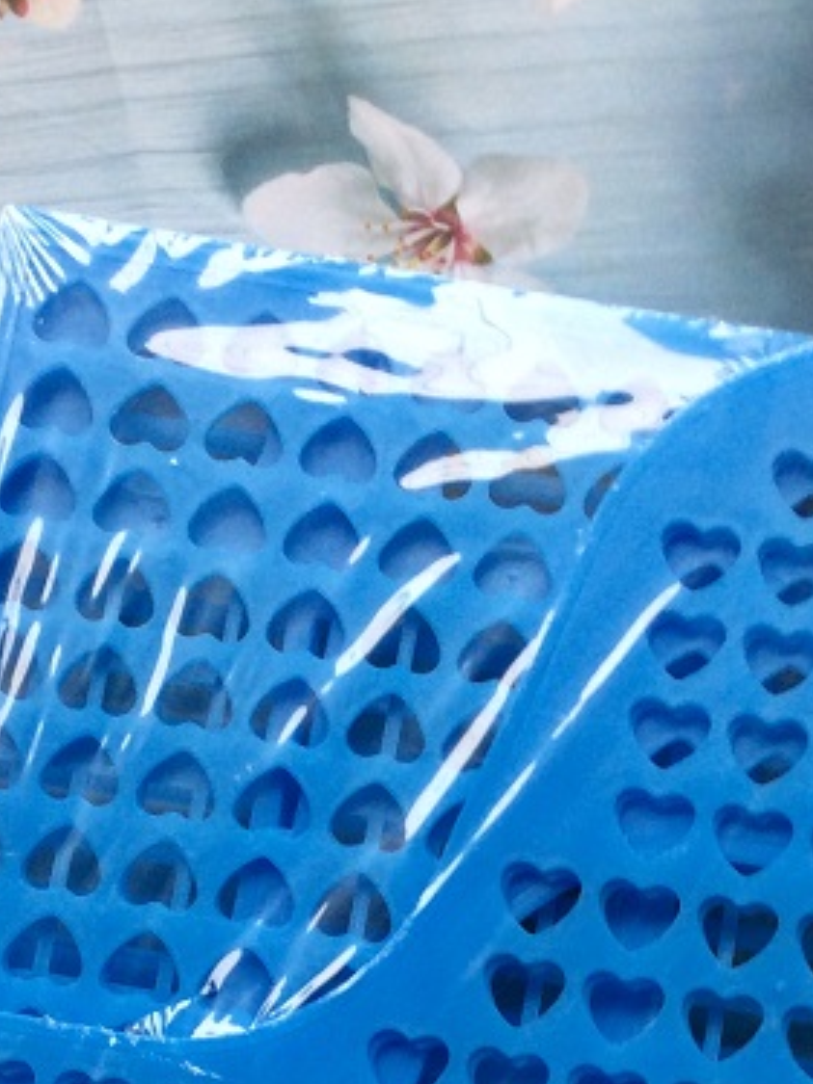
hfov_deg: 20.1
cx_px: 512
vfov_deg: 25.7
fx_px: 2287
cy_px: 1003
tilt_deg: -82.6
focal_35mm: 73
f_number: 2.4
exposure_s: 1/25
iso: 40
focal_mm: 3.3
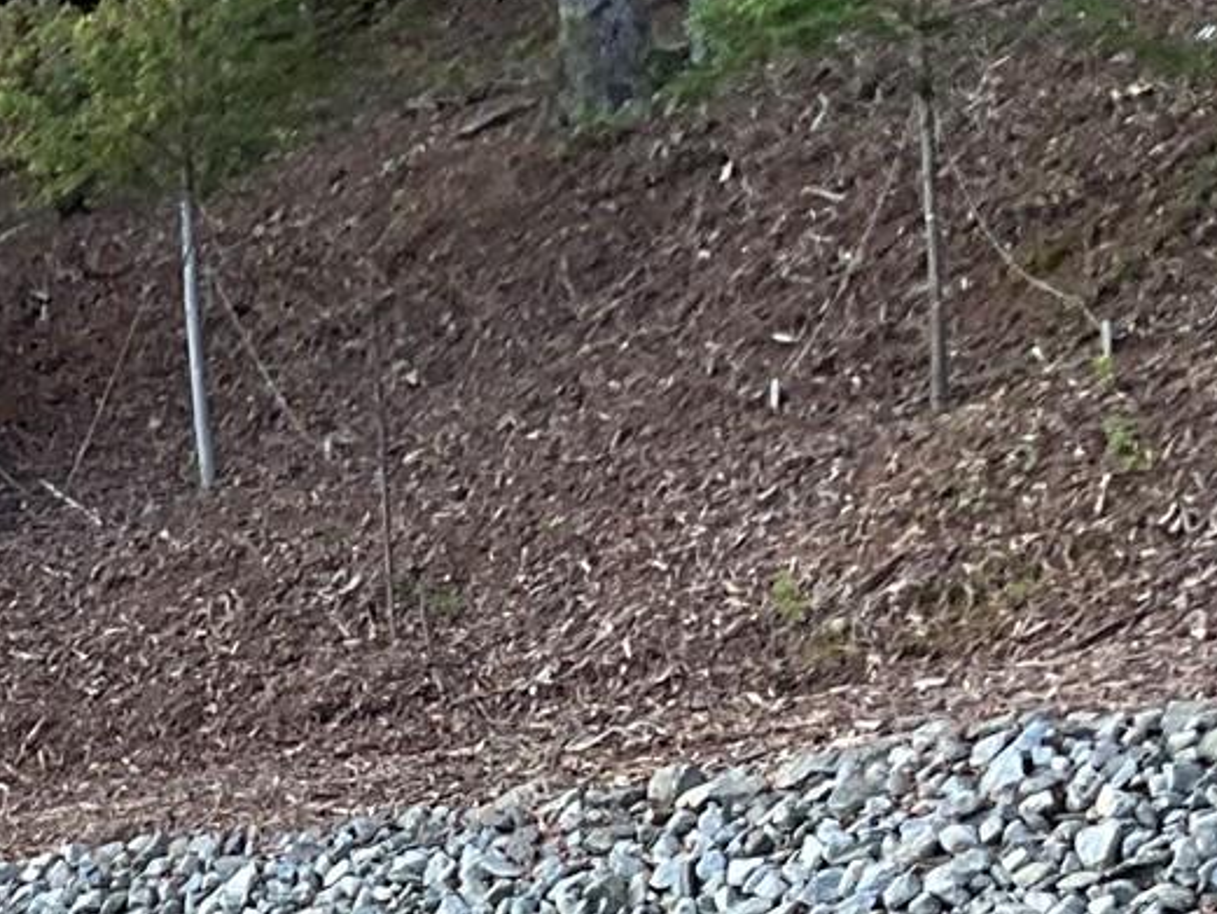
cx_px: -245
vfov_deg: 11.8
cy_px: 1742
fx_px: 4009
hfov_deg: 16.5
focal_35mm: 114
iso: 25
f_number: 1.8
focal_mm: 3
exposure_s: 1/242
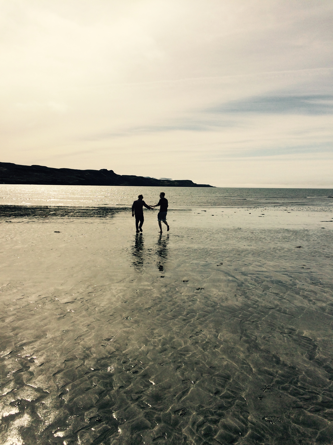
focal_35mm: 29
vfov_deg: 61.7
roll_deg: +0.4
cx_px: 166
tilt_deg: -6.3
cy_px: 222
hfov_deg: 48.2
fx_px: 372
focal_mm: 4.15
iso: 40
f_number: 2.2
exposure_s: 1/10309
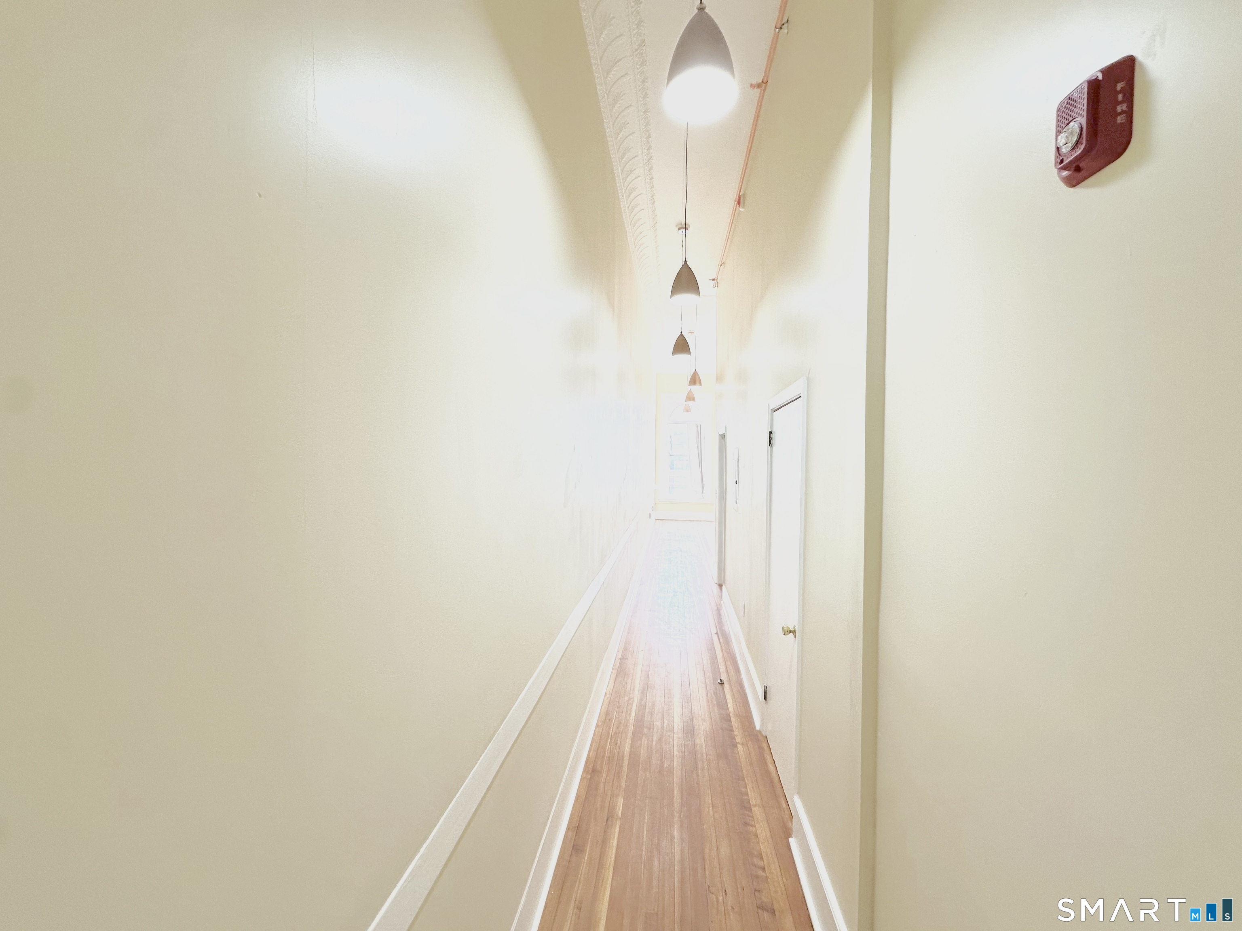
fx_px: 502
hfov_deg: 102.1
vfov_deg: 85.7
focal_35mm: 14
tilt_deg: -1.2
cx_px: 621
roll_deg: -0.9
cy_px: 466
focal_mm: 2.22
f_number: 2.2
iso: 100
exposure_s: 1/120
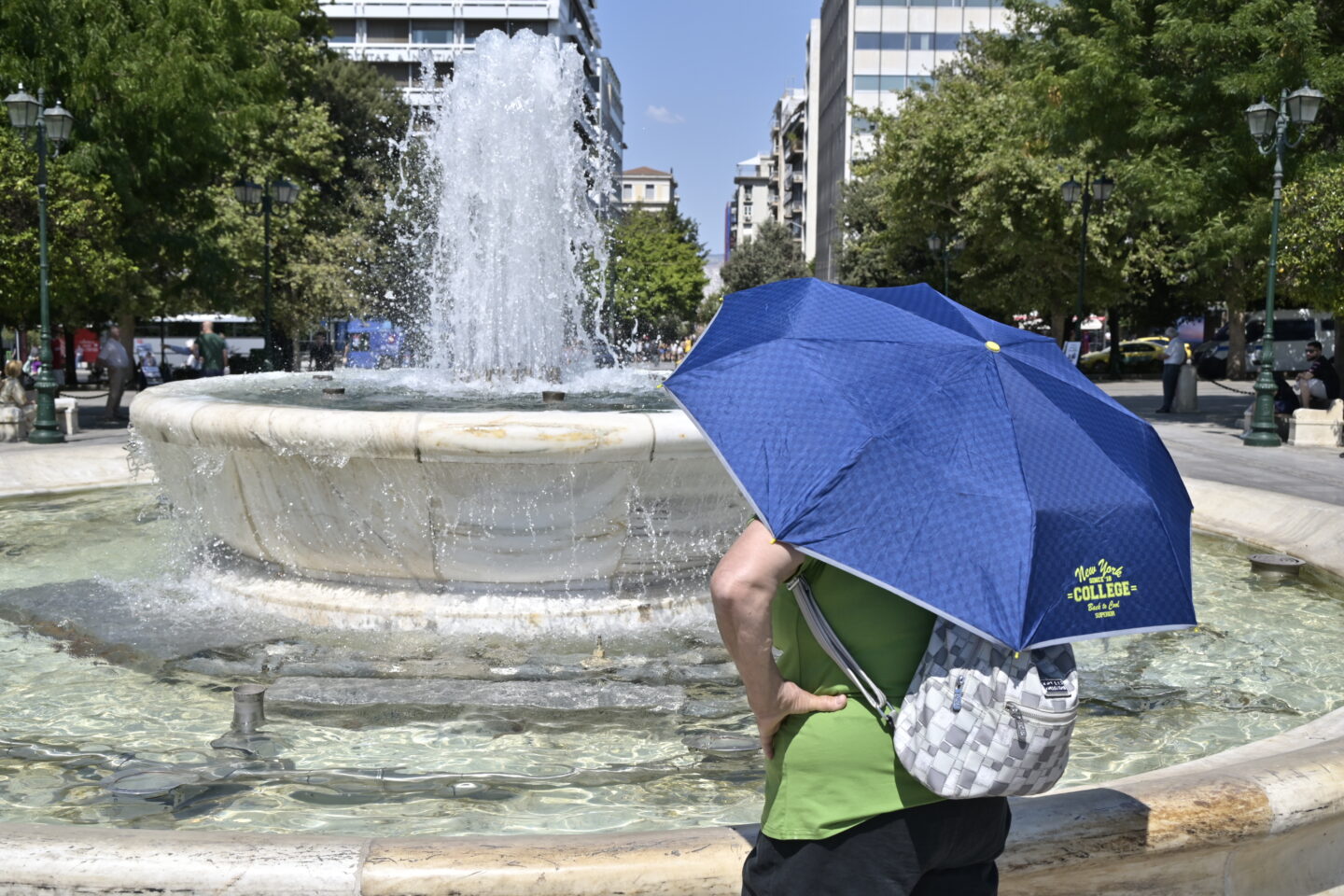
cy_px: 448
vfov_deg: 33.4
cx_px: 672
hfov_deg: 48.5
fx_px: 1493
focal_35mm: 40
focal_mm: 40
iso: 250
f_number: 8
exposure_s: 1/1000
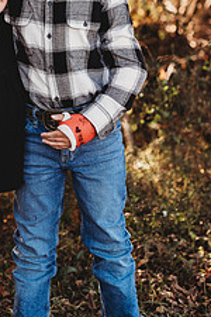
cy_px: 10
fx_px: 1494
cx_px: 11
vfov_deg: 12.0
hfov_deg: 8.0
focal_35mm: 170
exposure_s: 1/250
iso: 160
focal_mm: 85
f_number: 2.8
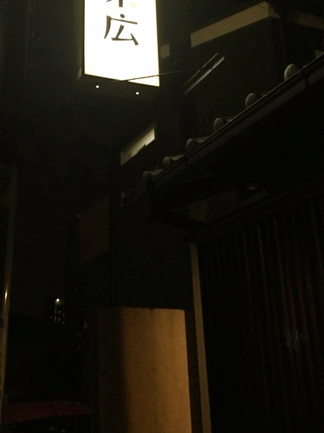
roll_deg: -0.5
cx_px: 81
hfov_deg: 30.3
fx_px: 587
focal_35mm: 47
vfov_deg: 40.0
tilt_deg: +24.0
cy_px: 148
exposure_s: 1/30
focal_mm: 4.15
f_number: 2.2
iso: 160
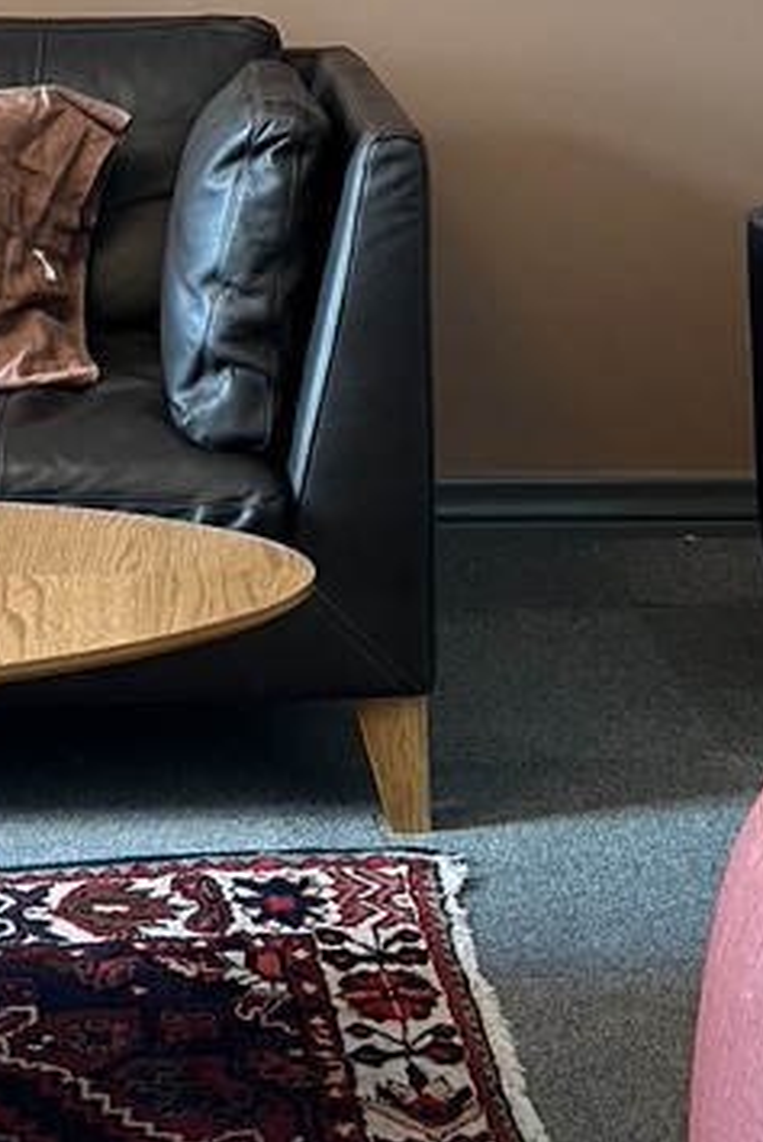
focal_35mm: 78
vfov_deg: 23.9
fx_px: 2477
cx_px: 212
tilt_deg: +0.8
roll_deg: +1.0
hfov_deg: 17.4
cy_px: -190
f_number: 1.5
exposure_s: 1/50
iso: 200
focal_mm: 5.7
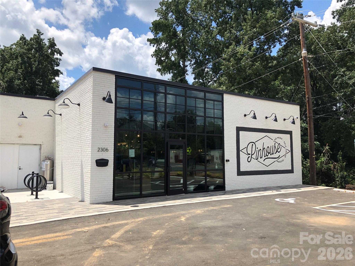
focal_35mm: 28
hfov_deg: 63.4
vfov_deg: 49.7
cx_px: 178
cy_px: 133
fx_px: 287
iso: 20
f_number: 1.8
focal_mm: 4
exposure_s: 1/2024
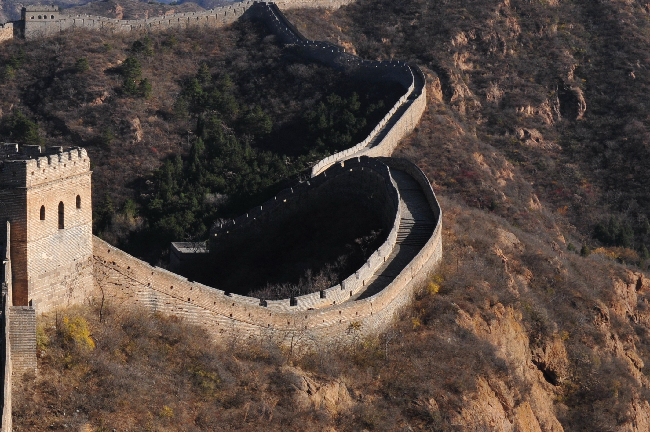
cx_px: 9
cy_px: 129
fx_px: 1443
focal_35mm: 80
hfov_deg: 24.3
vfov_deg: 17.0
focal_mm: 40
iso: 800
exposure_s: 1/640
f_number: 13
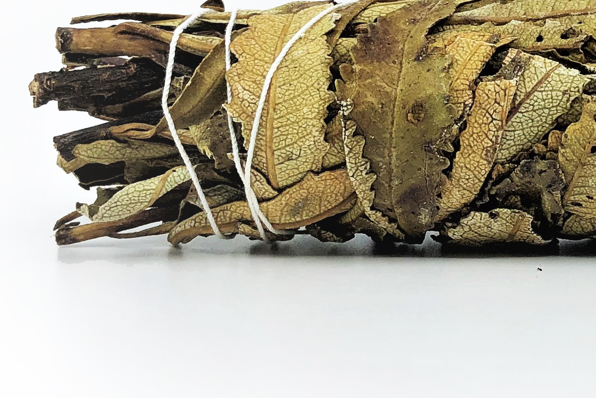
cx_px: 535
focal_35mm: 95
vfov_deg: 14.3
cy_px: 62
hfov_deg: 21.0
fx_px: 1573
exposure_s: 1/552
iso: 20
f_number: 1.8
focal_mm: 4
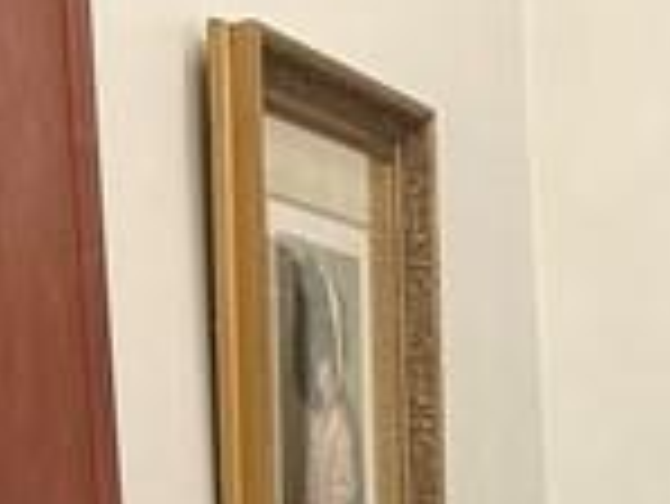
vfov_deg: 8.6
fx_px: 3196
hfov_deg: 10.6
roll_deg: +0.3
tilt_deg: -7.8
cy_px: 986
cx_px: 1497
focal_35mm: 165
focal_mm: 6.86
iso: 200
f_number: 1.78
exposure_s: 1/60
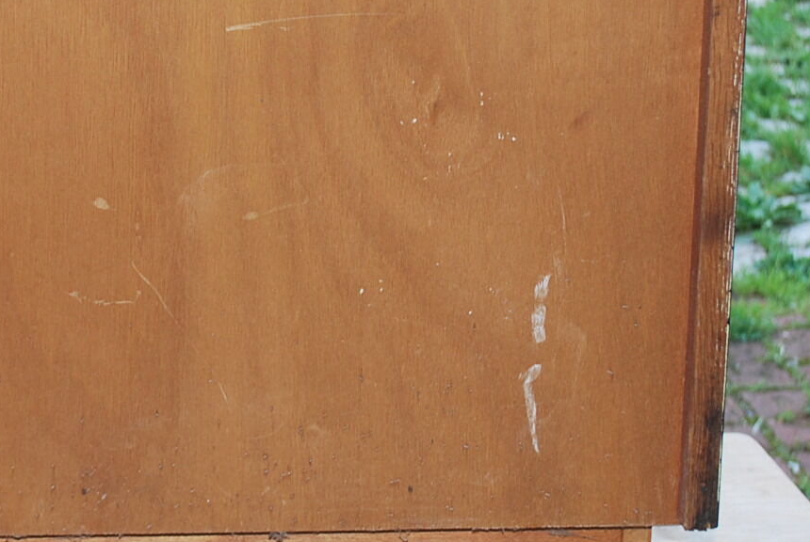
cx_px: 61
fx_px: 2433
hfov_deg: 18.5
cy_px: 206
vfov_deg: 12.7
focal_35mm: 108
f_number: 4.8
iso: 200
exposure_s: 1/60
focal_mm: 32
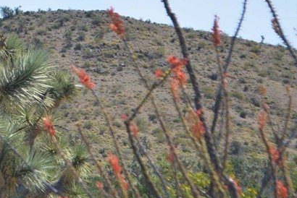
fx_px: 1802
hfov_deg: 9.3
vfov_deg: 6.3
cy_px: 121
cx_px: -36
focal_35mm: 218
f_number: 6.3
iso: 400
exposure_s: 1/1600
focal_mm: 55
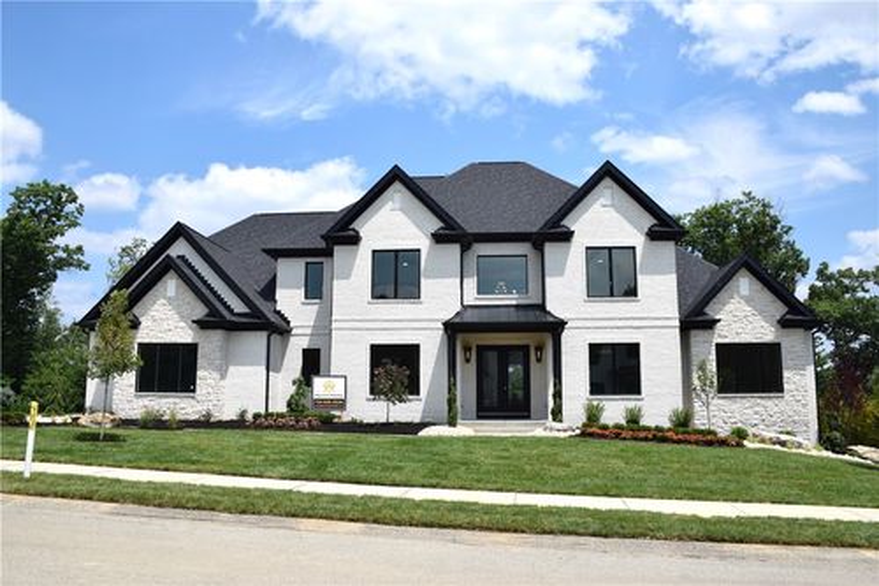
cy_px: 293
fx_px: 659
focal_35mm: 27
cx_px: 440
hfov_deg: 67.4
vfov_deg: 47.9
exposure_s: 1/400
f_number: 10
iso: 200
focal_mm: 18
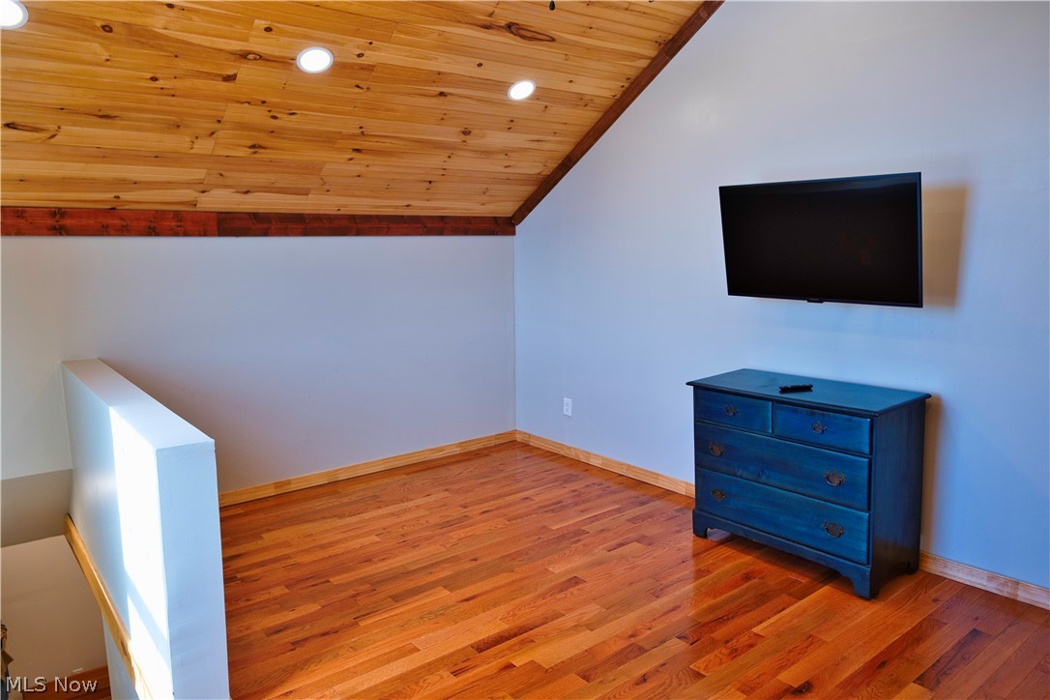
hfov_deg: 73.7
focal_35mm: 24
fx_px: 700
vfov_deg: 53.1
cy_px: 350
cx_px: 525
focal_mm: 16
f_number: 3.6
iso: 250
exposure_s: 1/125
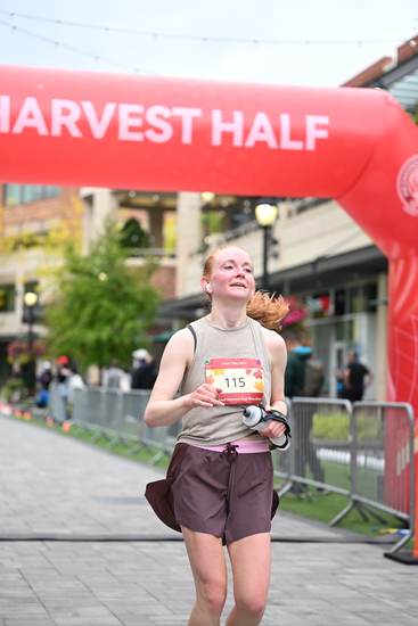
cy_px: 313
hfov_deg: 17.7
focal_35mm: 77
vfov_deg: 26.3
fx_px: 1340
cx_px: 209
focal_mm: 77
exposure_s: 1/2000
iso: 640
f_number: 2.8
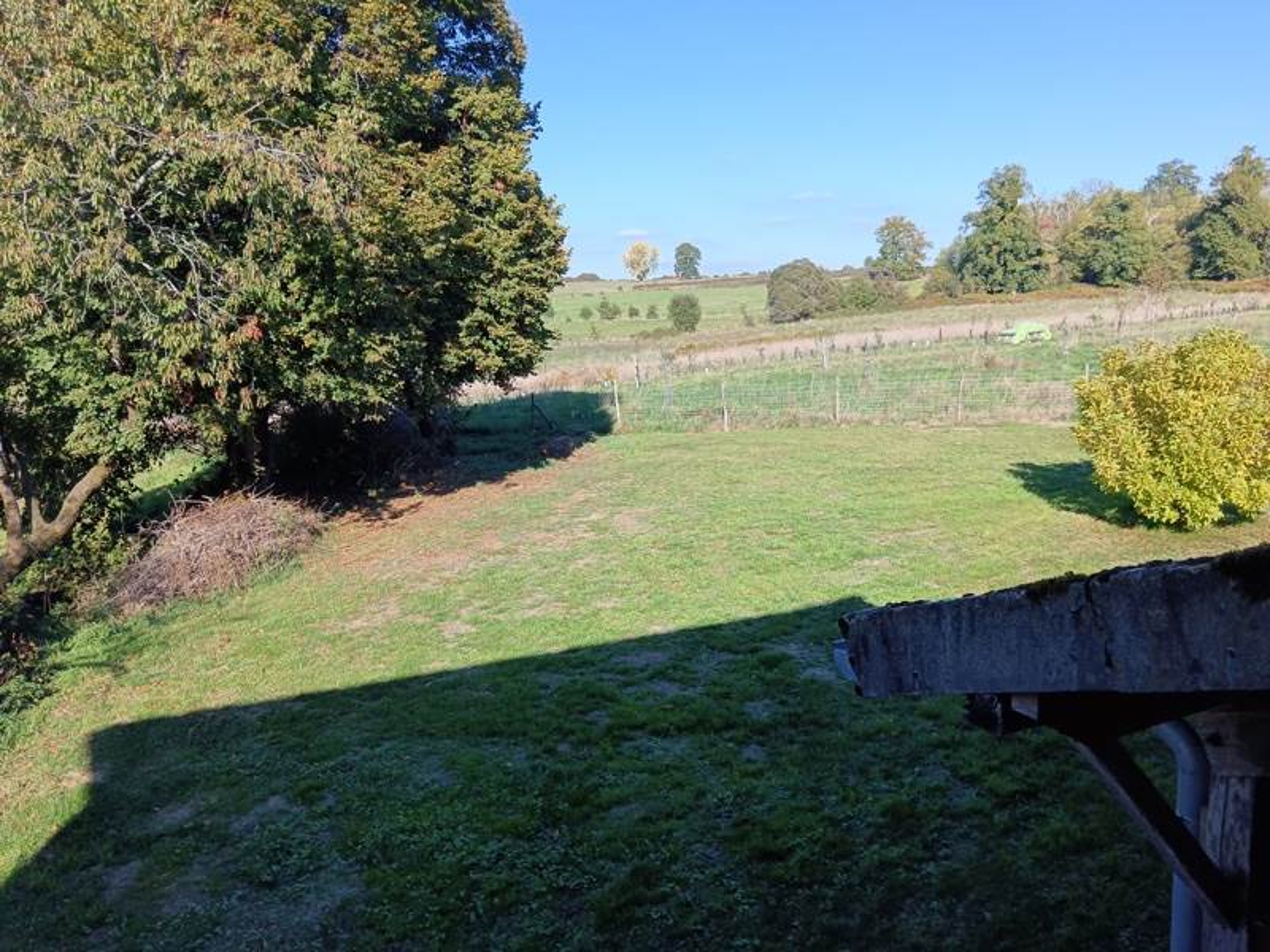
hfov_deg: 65.3
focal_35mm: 27
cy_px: 476
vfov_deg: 51.4
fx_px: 991
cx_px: 635
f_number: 1.9
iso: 100
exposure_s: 1/700
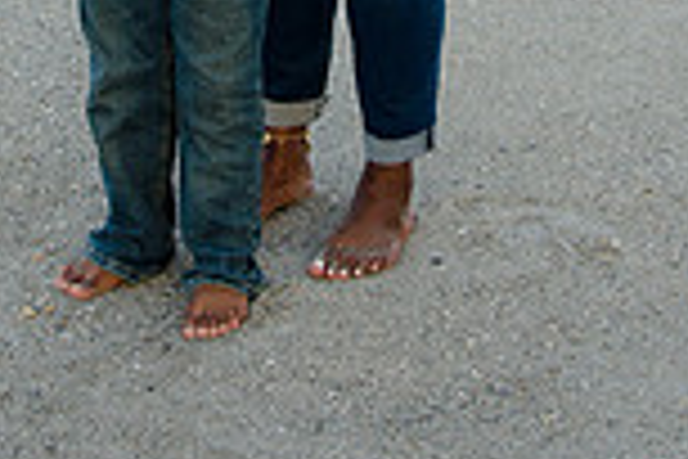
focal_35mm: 132
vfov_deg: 9.8
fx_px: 2522
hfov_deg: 15.5
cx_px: 306
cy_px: -374
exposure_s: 1/250
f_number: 5.6
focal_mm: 30
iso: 100
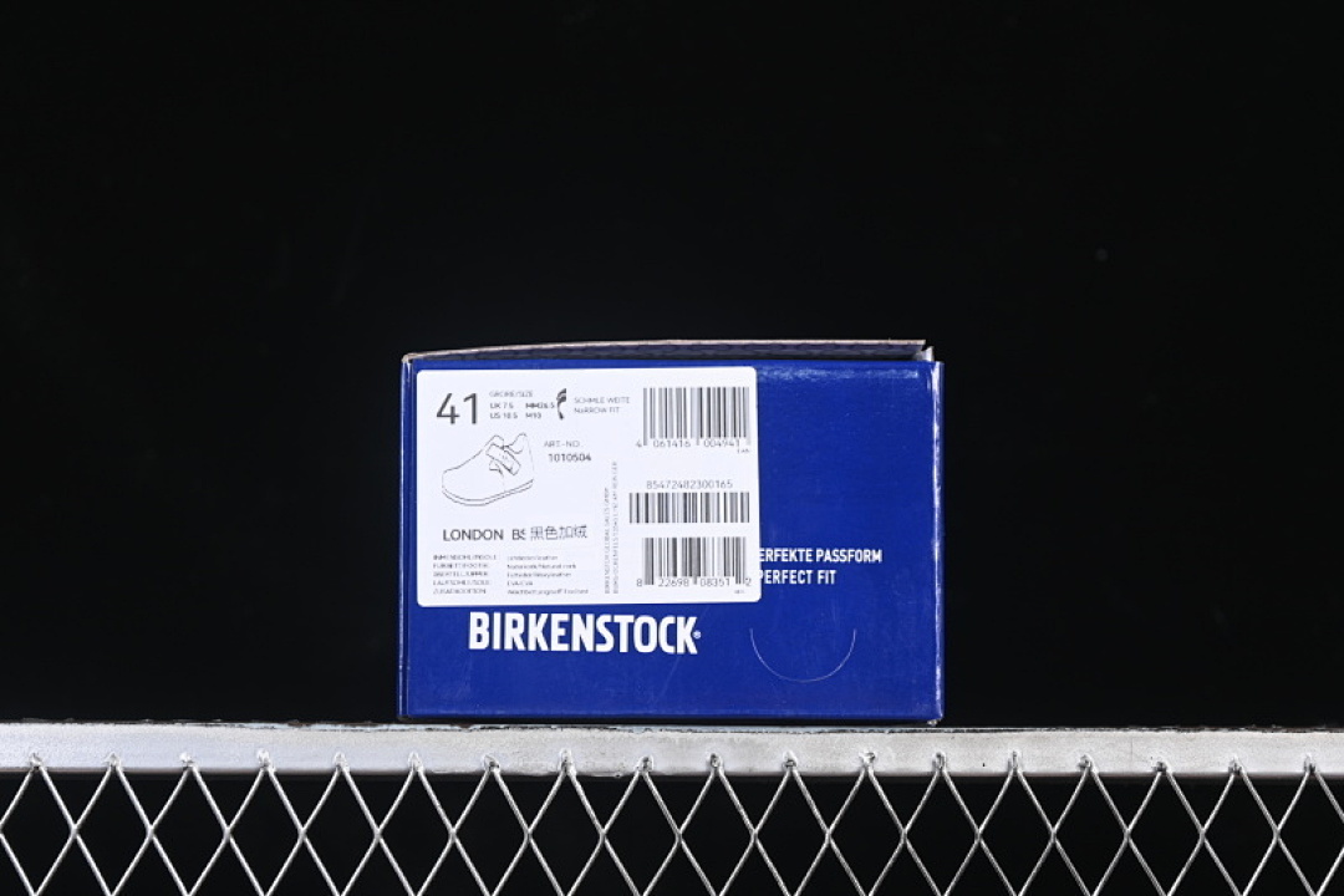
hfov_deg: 27.0
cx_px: 672
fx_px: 2800
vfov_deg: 18.2
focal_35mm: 75
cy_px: 448
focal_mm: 50
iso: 160
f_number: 6.3
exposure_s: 1/50
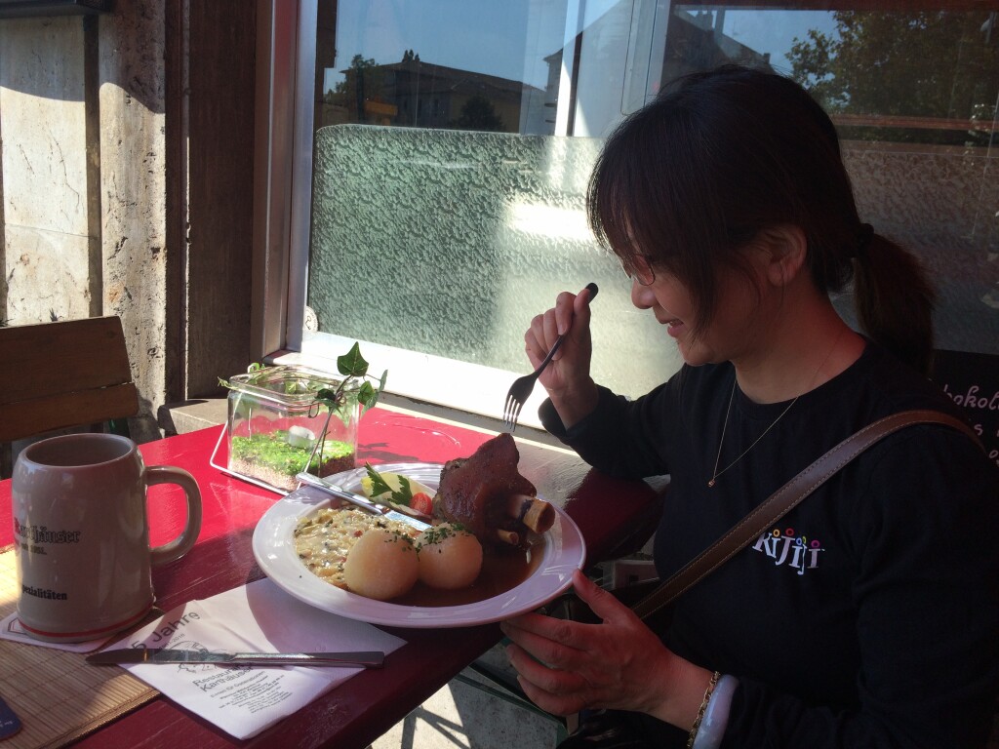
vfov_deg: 48.2
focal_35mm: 29
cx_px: 500
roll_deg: -3.8
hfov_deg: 61.7
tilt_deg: -11.3
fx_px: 837
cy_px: 374
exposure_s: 1/774
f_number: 2.2
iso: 32
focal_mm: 4.15
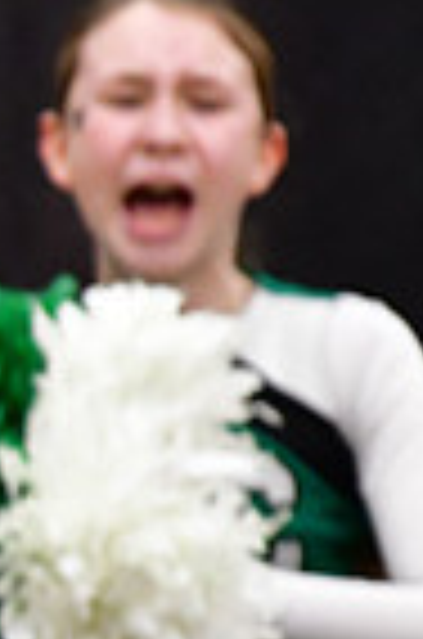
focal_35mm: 1230
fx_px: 21784
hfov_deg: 1.1
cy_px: 578
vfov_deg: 1.7
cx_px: -855
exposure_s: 1/500
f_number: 3.5
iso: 4000
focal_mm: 200
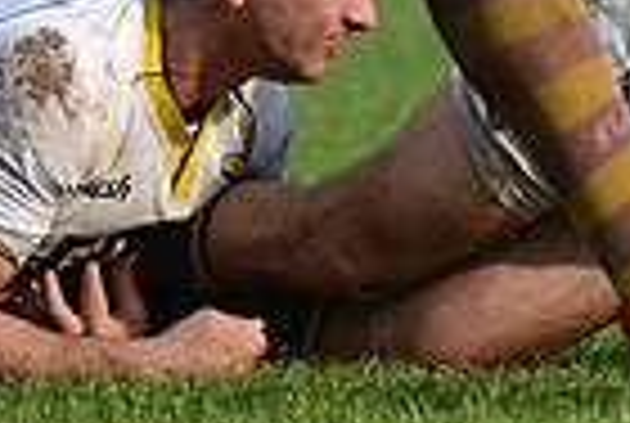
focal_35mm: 1117
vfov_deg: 1.2
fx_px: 19589
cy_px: -367
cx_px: 1125
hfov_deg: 1.8
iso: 320
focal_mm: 270
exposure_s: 1/1250
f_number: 4
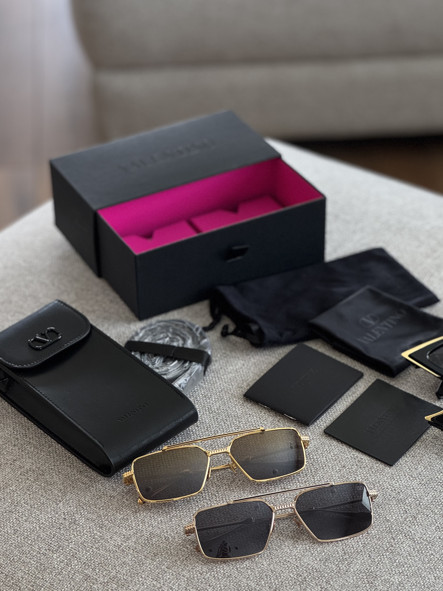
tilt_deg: -34.6
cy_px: 304
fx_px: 1451
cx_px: 236
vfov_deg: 23.0
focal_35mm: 85
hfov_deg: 17.4
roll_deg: +0.3
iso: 160
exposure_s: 1/60
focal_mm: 9
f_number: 2.8
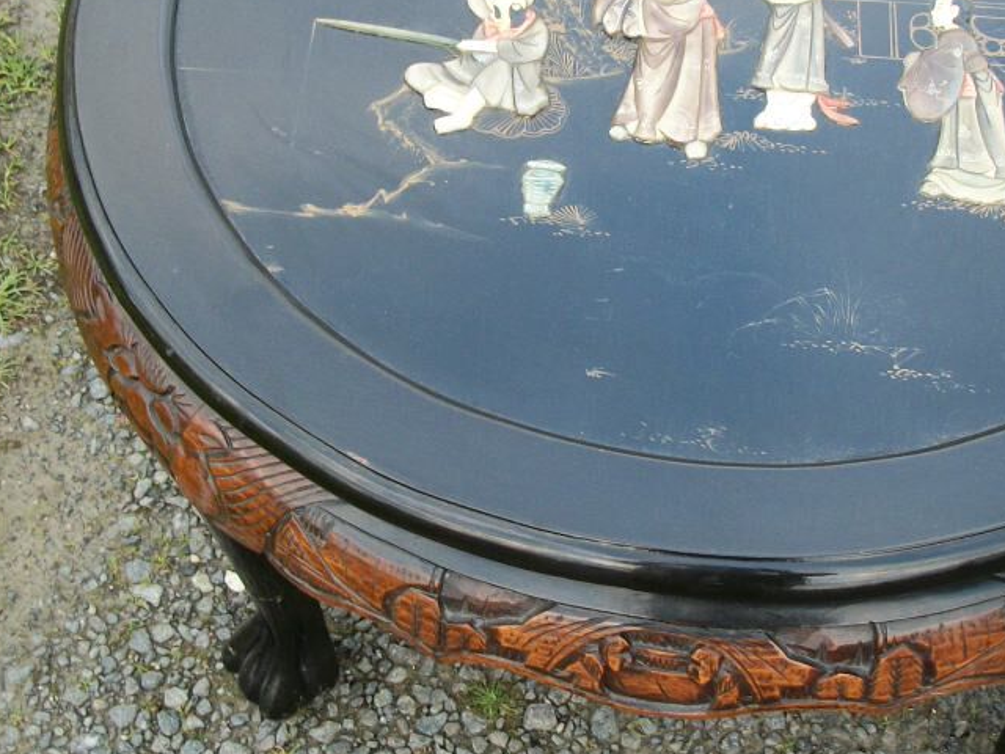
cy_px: 331
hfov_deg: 30.2
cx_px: 561
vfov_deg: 22.9
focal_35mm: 64
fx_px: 1858
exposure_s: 1/40
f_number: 2.9
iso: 80
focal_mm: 5.7
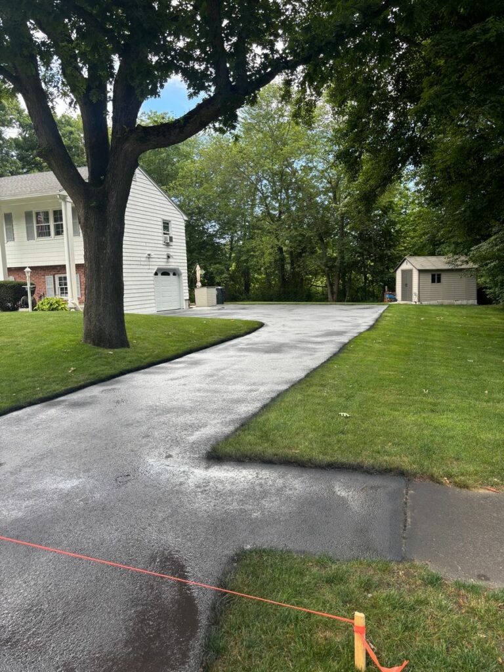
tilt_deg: -6.2
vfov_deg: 67.3
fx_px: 505
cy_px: 336
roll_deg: +1.5
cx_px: 252
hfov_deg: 53.1
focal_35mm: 26
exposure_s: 1/444
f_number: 1.6
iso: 50
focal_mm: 5.96
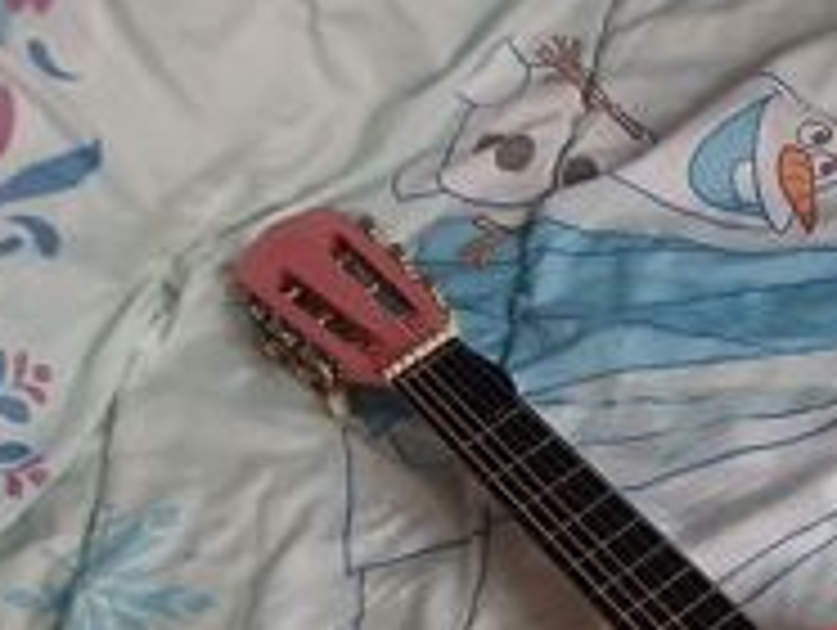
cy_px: 806
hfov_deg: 26.5
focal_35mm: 67
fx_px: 1622
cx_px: 940
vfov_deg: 20.2
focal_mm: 3.98
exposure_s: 1/25
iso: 320
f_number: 1.8
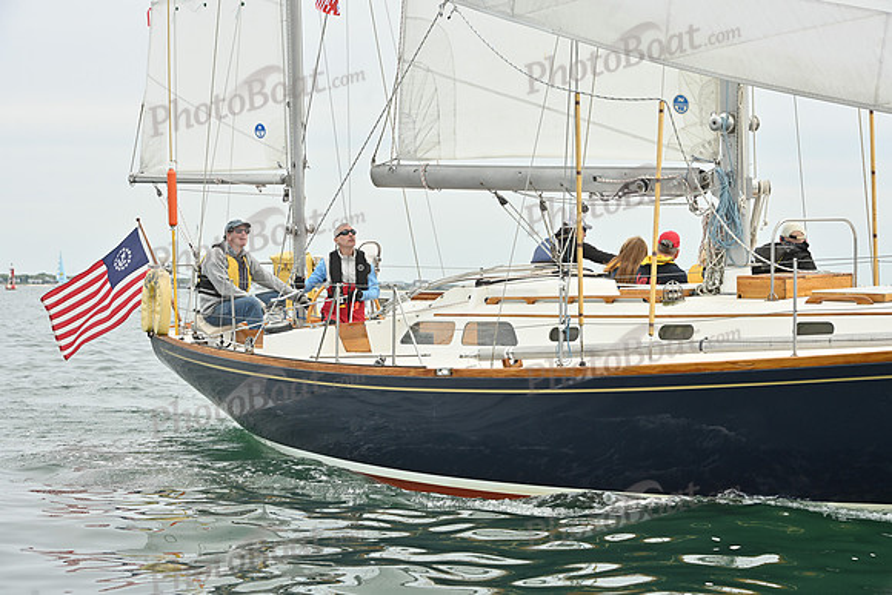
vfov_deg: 16.1
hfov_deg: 23.9
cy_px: 298
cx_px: 446
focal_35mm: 85
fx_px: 2107
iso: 320
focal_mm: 85
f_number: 9
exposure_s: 1/800
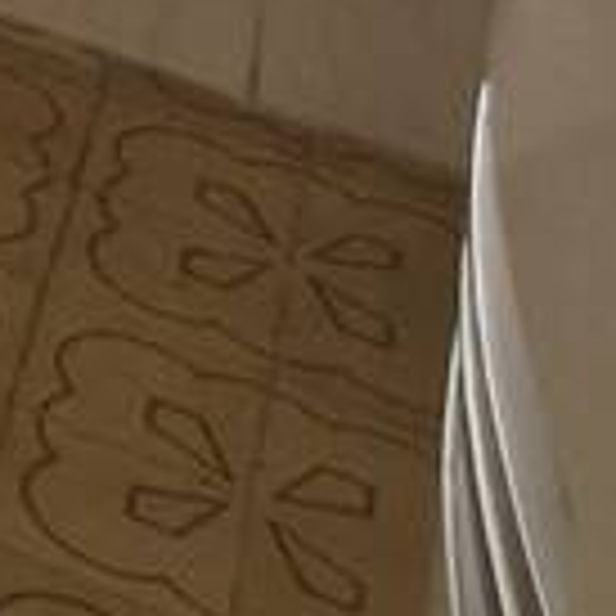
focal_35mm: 121
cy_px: -1259
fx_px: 2436
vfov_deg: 10.3
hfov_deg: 9.6
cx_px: -1425
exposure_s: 1/60
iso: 64
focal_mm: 1.74
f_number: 2.2
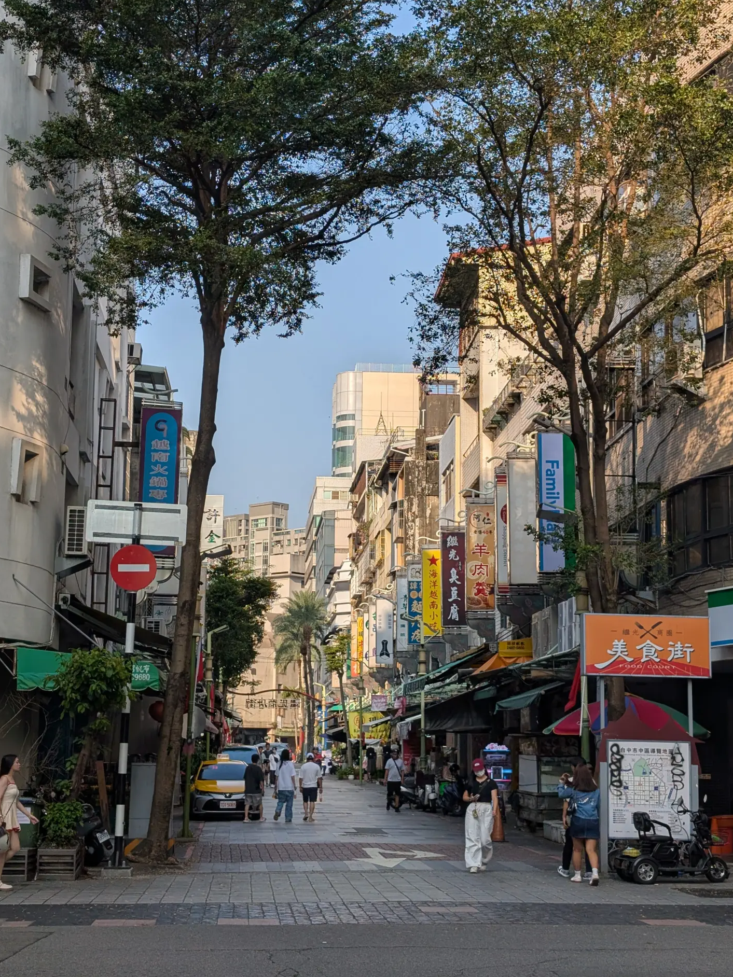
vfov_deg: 38.2
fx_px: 1412
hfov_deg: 29.1
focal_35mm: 50
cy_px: 481
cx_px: 365
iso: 17
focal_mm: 6.9
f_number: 1.68
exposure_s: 1/1203
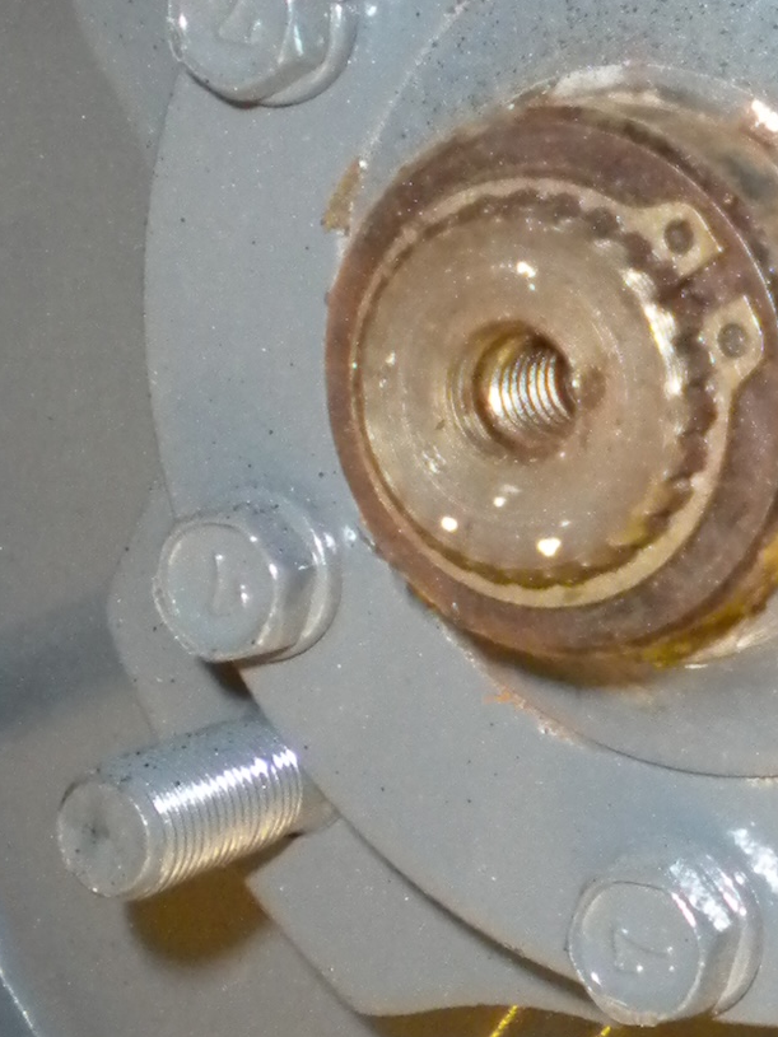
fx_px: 3297
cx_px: 677
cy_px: 501
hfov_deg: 13.4
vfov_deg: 17.9
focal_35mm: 110
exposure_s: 1/30
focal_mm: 6.3
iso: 400
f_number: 3.1
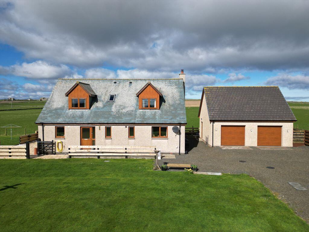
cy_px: 116
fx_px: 214
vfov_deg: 56.8
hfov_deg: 71.6
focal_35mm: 24
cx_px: 154
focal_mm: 6.72
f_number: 1.7
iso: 100
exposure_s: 1/4000
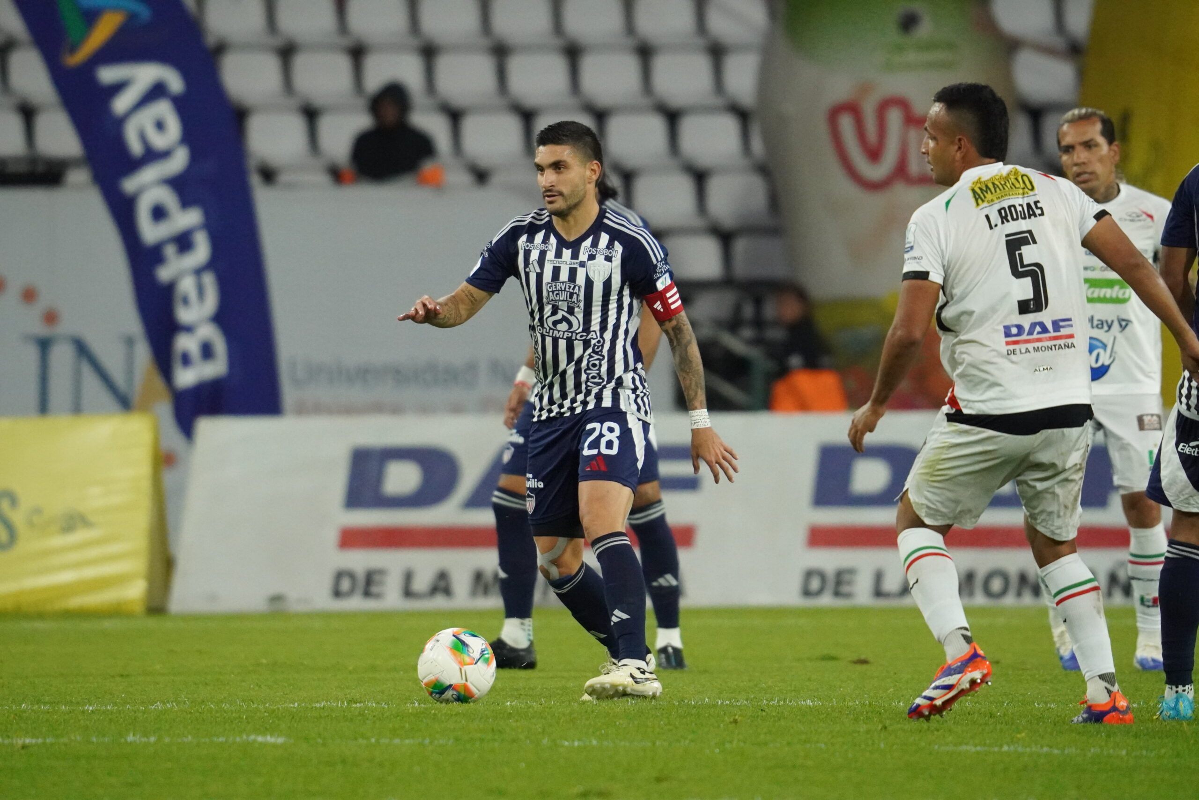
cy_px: 400
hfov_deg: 2.5
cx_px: 600
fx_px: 27027
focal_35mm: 812
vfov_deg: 1.7
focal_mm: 541
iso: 6400
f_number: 6.3
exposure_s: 1/1000
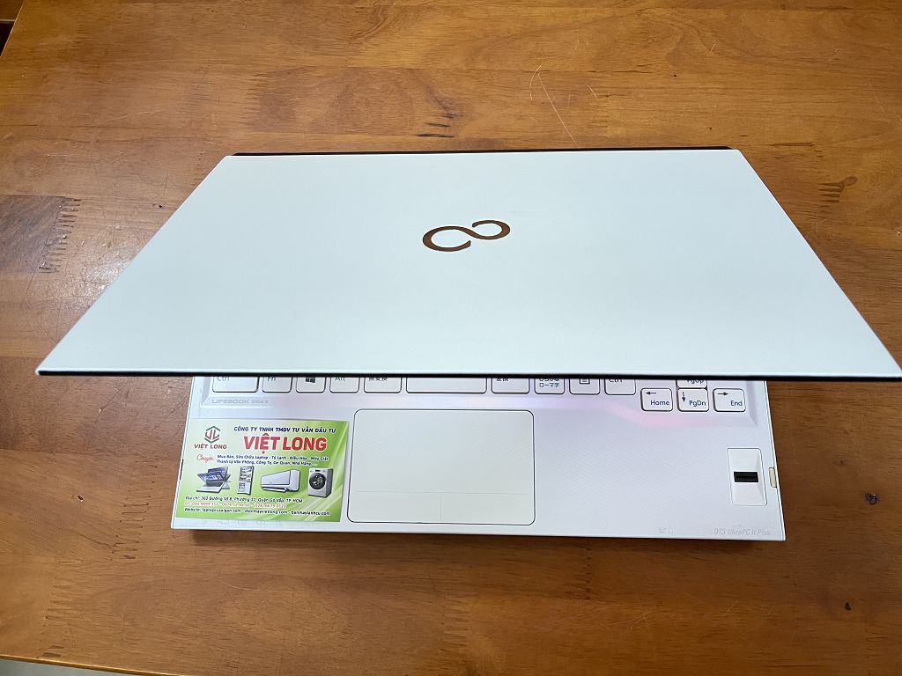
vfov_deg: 53.1
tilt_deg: -69.6
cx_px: 451
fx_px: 677
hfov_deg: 67.3
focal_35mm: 26
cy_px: 338
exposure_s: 1/60
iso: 400
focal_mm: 5.1
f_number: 1.6
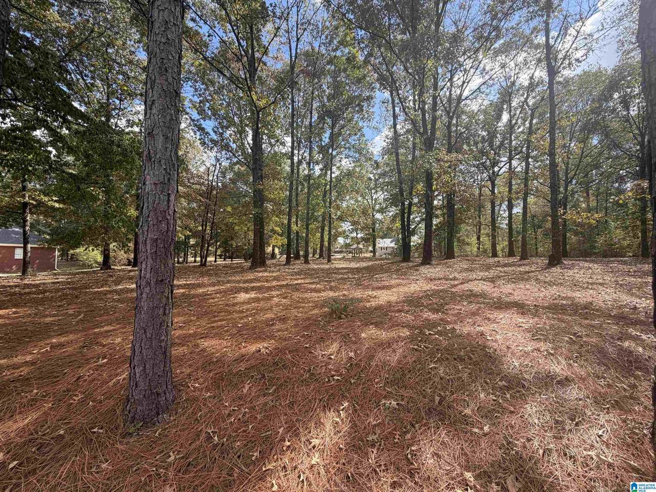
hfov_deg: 102.1
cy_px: 246
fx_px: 265
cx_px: 328
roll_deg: +0.4
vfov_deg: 85.7
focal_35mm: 14
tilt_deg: +3.5
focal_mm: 2.22
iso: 50
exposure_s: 1/502
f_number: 2.2
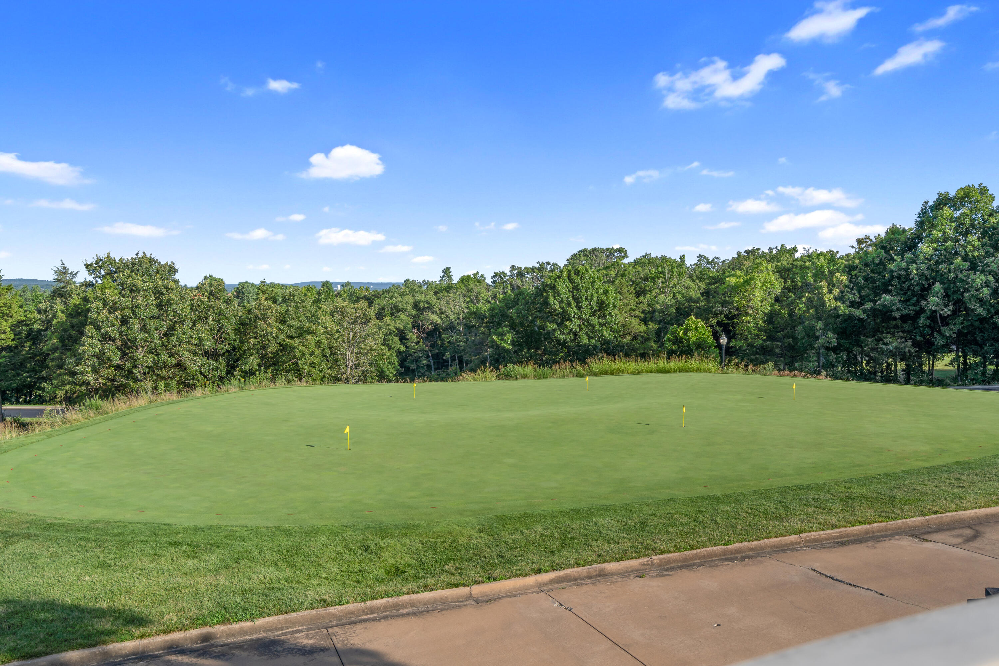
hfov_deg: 63.7
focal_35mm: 29
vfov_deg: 45.0
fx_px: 805
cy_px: 333
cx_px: 500
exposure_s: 1/1000
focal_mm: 29
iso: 320
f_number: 7.1
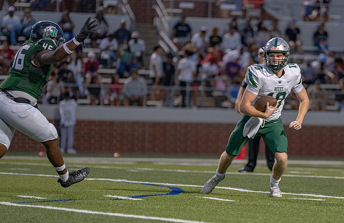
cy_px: 109
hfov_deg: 7.6
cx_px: 232
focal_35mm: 274
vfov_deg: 4.9
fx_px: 2594
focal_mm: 200
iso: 3200
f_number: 2.8
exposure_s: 1/1250
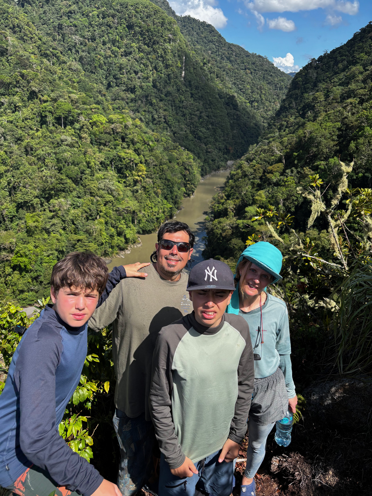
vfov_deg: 67.3
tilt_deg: -19.2
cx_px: 186
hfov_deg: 53.1
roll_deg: -2.4
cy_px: 248
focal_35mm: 26
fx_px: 373
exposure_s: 1/2398
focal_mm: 5.96
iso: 50
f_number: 1.6
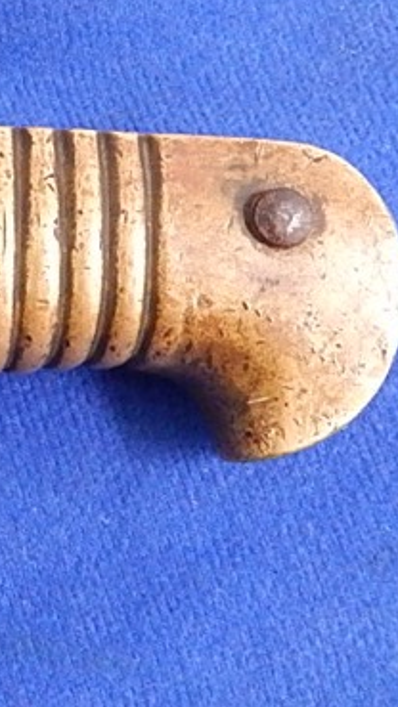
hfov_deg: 13.2
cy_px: 107
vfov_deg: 25.0
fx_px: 1558
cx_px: -304
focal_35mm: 83
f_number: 3
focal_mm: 4
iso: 400
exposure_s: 1/13
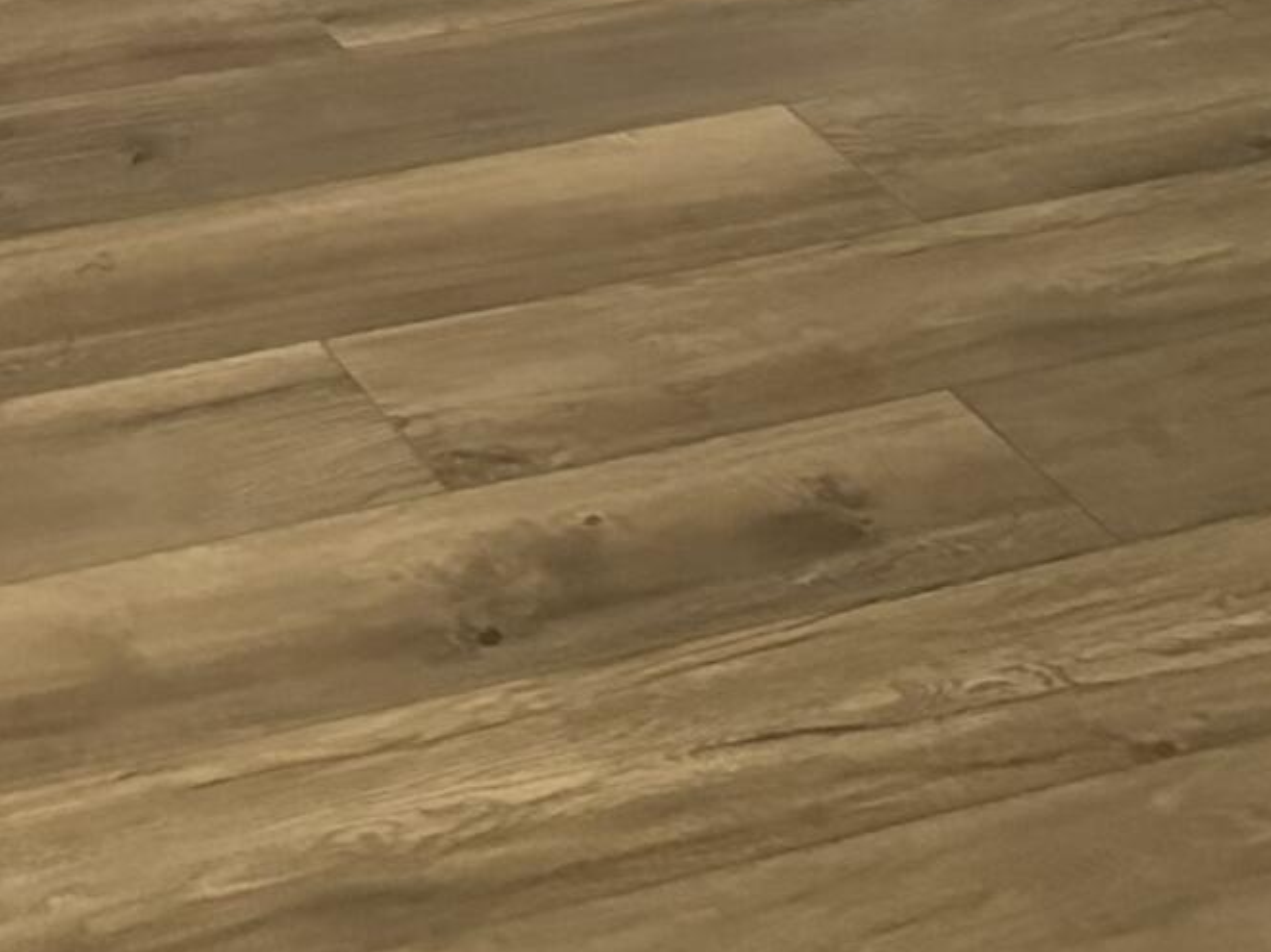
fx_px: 4000
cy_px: -1096
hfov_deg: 16.8
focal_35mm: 109
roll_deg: +1.1
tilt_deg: -12.7
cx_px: -502
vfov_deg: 11.8
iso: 800
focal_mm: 6.86
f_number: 1.78
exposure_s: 1/60
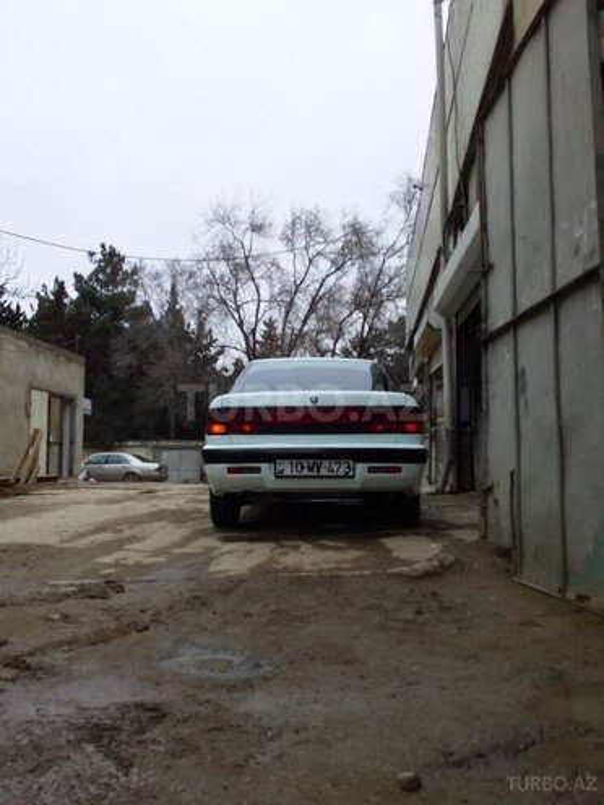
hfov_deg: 45.4
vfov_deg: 58.4
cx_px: 302
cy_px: 402
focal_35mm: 31
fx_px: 721
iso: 40
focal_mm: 3.3
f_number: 2.2
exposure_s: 1/419
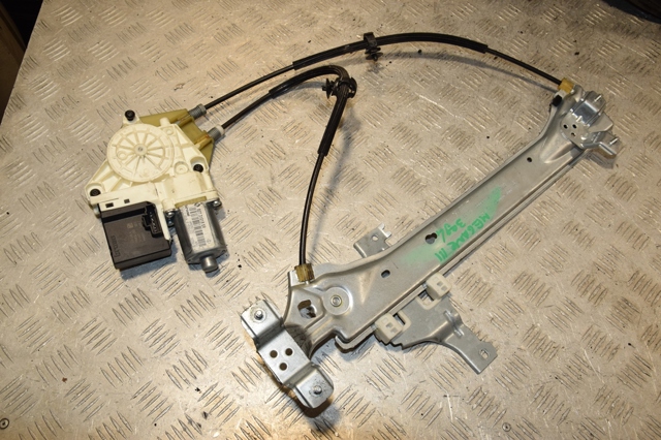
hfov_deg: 59.5
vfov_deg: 41.7
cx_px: 330
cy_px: 220
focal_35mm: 32
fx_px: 578
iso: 800
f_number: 10
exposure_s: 1/200
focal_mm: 21
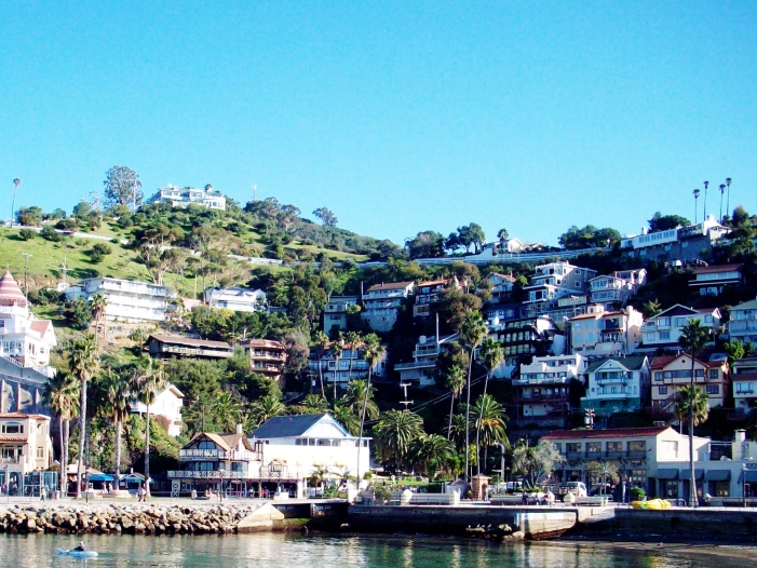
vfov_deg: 26.8
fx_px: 1181
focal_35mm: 54
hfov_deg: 35.3
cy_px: 409
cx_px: 265
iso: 80
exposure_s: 1/223
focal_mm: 6.2
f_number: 5.6
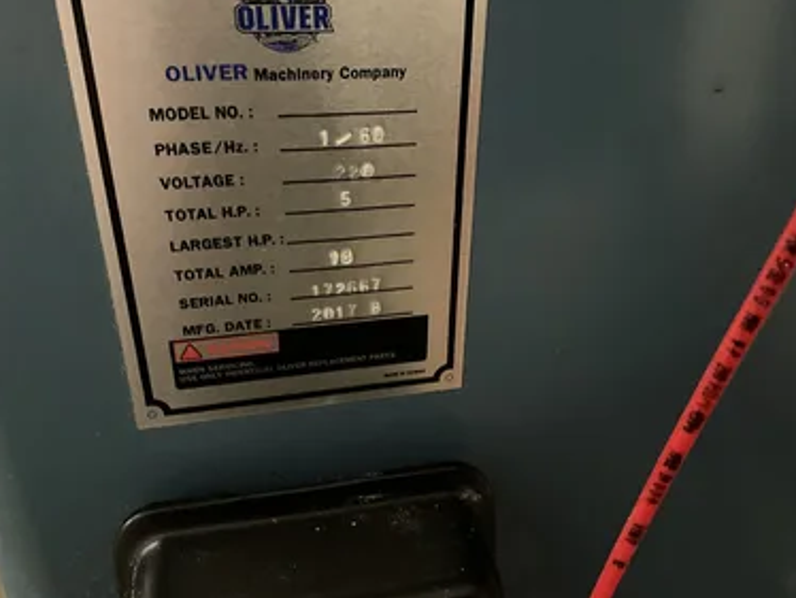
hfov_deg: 58.3
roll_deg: -1.4
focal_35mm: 31
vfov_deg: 45.5
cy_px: 281
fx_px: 713
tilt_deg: -28.4
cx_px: 417
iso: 640
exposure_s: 1/17
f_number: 1.8
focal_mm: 3
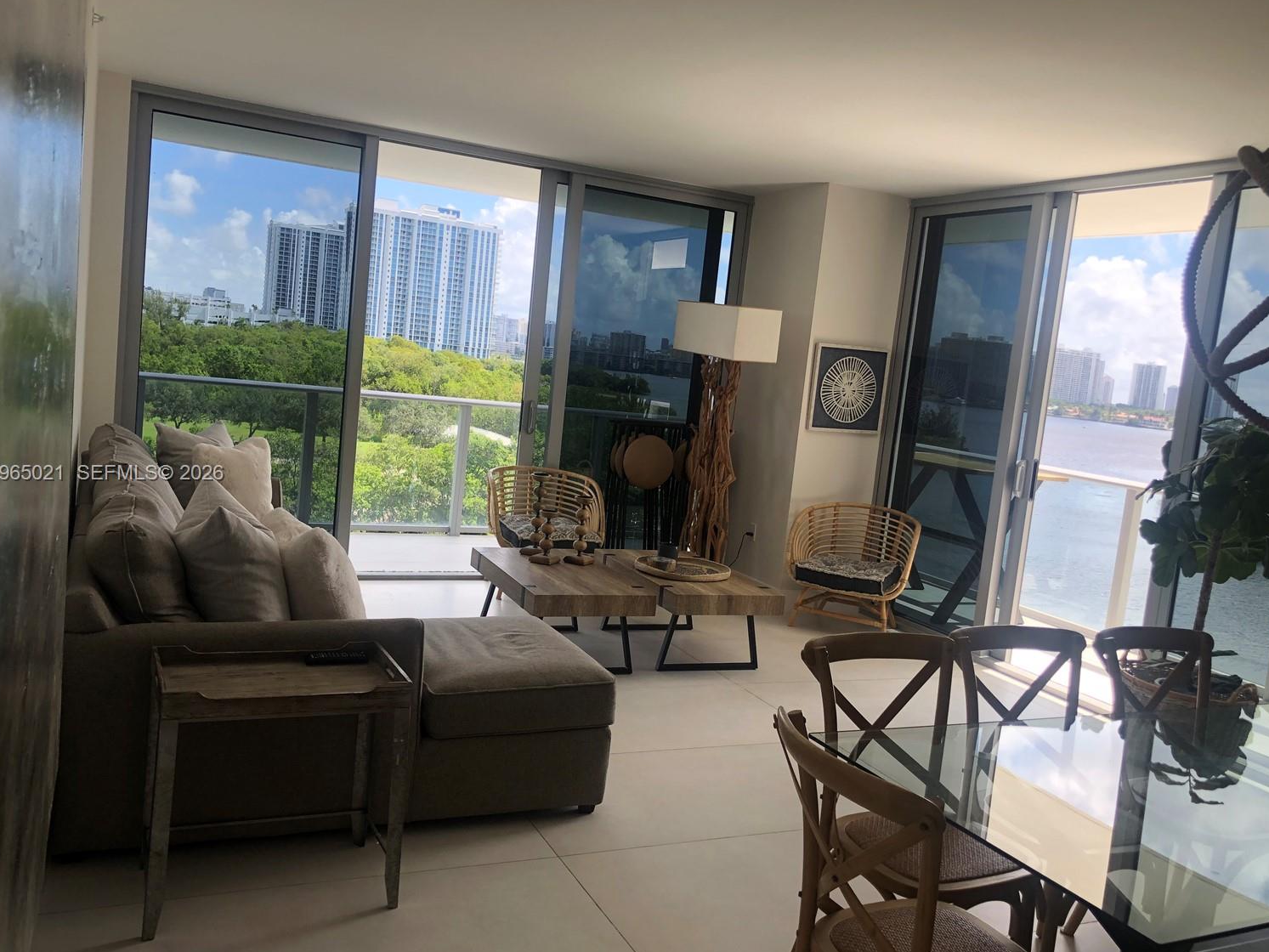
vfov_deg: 46.8
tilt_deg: -6.4
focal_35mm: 30
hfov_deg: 60.0
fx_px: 1100
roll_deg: -6.2
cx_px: 639
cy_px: 474
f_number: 1.8
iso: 20
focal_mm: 4
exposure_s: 1/379
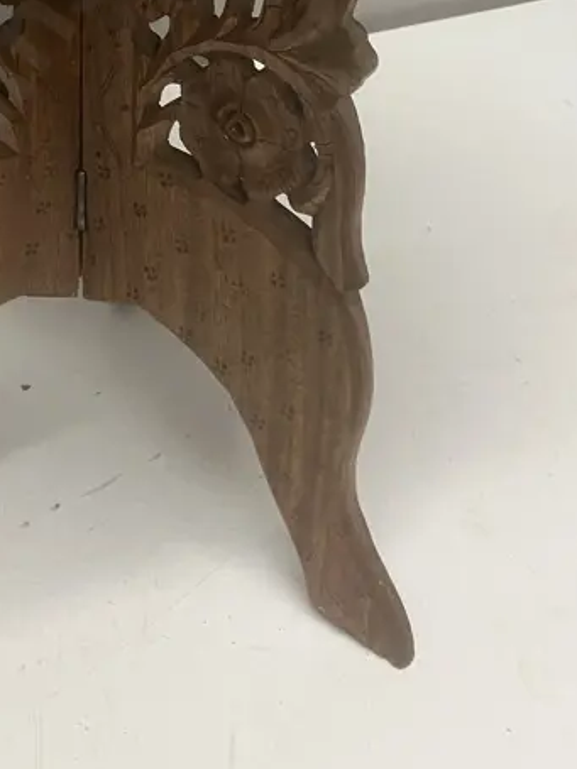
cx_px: 61
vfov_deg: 28.8
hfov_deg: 22.7
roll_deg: -0.6
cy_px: -2
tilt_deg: -23.8
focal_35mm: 63
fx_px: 1401
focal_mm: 3.99
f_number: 1.8
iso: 80
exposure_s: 1/50
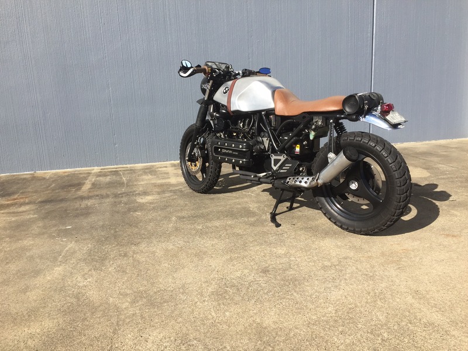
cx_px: 234
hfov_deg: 61.7
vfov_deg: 48.2
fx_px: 392
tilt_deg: -11.5
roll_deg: +2.4
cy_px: 176
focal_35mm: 29
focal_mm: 4.15
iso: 32
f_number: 2.2
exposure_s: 1/1522
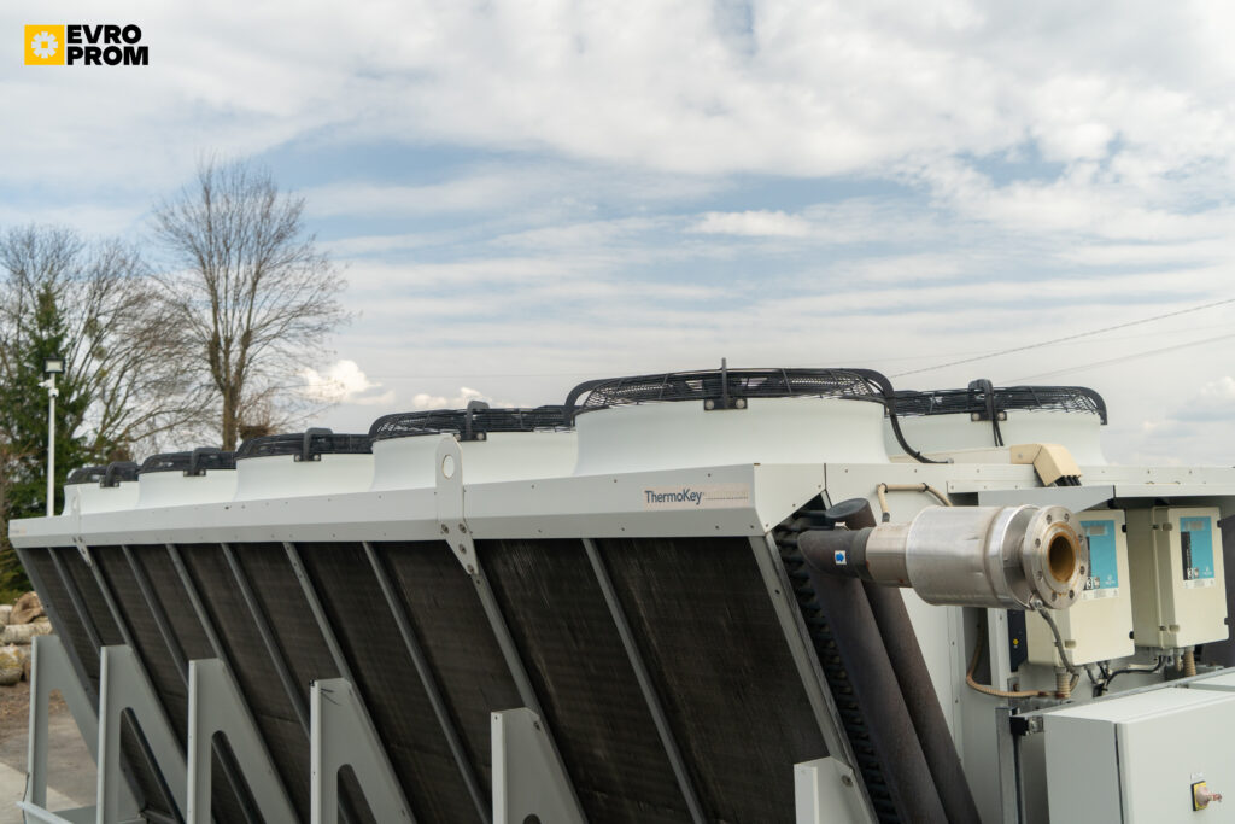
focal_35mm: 36
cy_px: 412
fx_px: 1235
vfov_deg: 36.9
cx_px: 618
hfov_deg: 53.1
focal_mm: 36
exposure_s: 1/500
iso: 320
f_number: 5.6
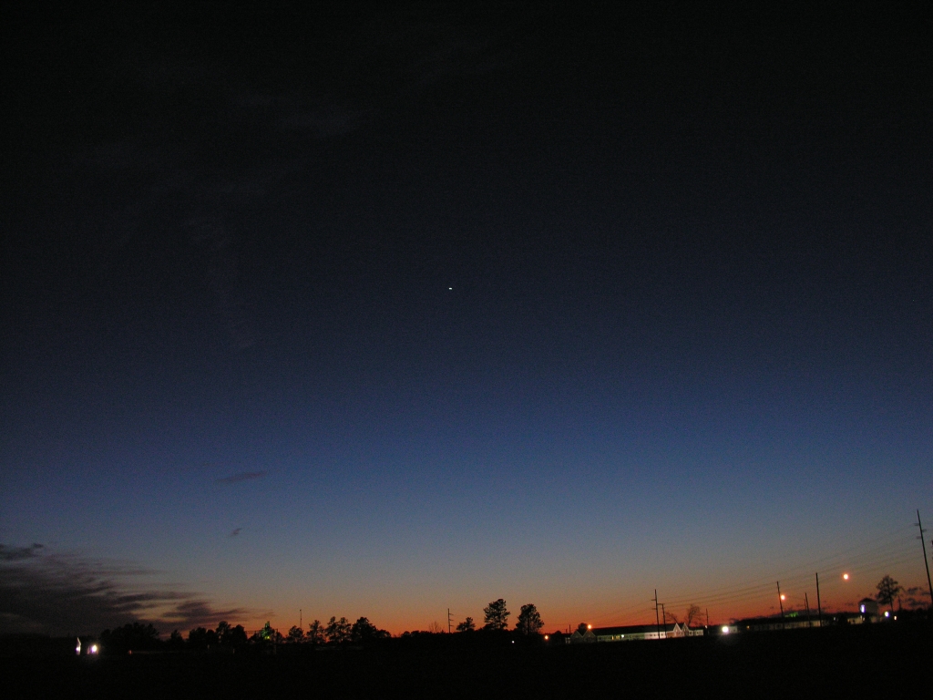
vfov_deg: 40.7
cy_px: 350
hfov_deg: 52.6
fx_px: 943
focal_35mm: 35
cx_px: 466
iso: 200
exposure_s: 1/4
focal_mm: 8.9
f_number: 2.8
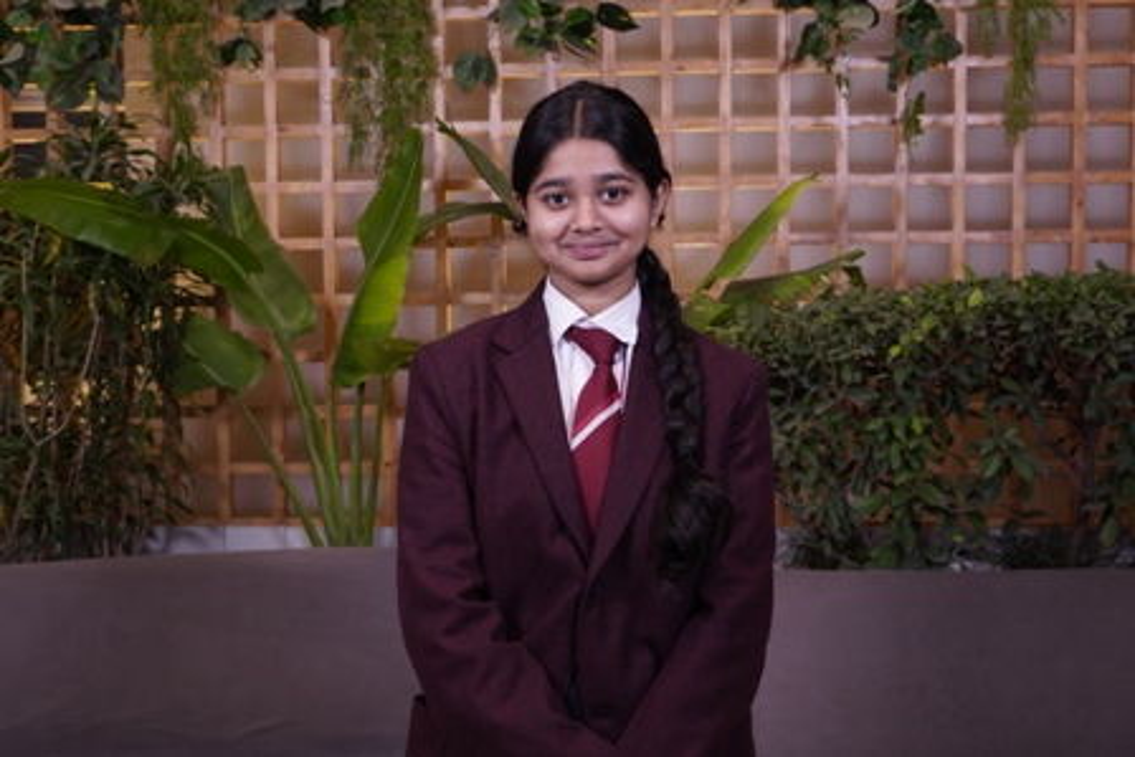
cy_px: 378
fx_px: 1640
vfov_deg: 26.0
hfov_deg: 38.2
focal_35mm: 52
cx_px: 568
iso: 500
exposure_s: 1/125
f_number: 5
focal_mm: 35
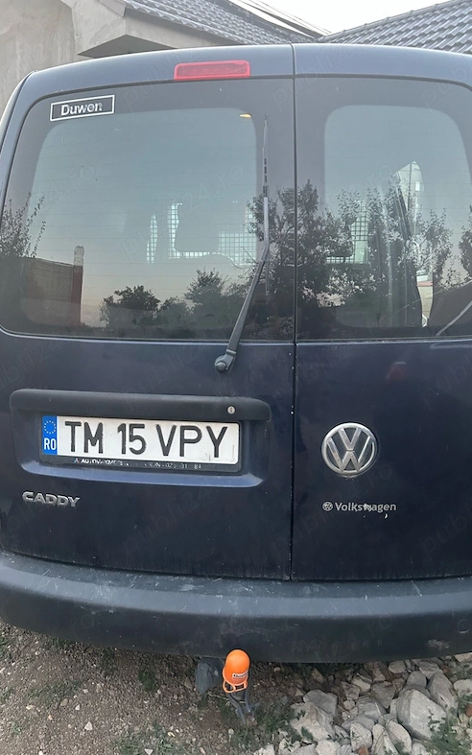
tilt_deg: -14.5
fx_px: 576
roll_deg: +1.4
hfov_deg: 44.5
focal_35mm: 28
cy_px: 382
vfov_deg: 66.5
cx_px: 221
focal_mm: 5.7
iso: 320
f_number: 1.5
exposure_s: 1/60
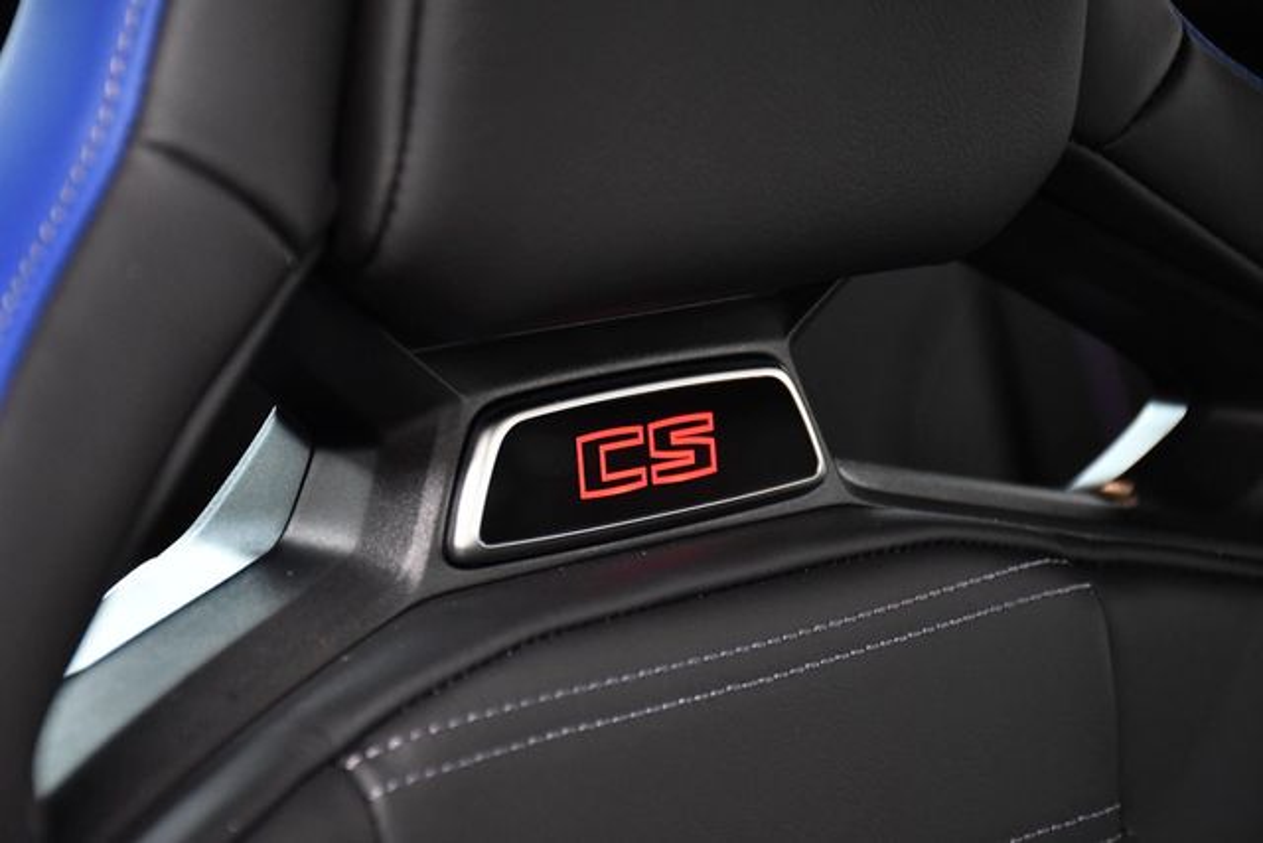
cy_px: 422
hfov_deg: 16.1
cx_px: 632
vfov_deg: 10.8
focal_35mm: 127
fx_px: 4456
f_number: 5.6
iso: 2500
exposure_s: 1/100
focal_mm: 85
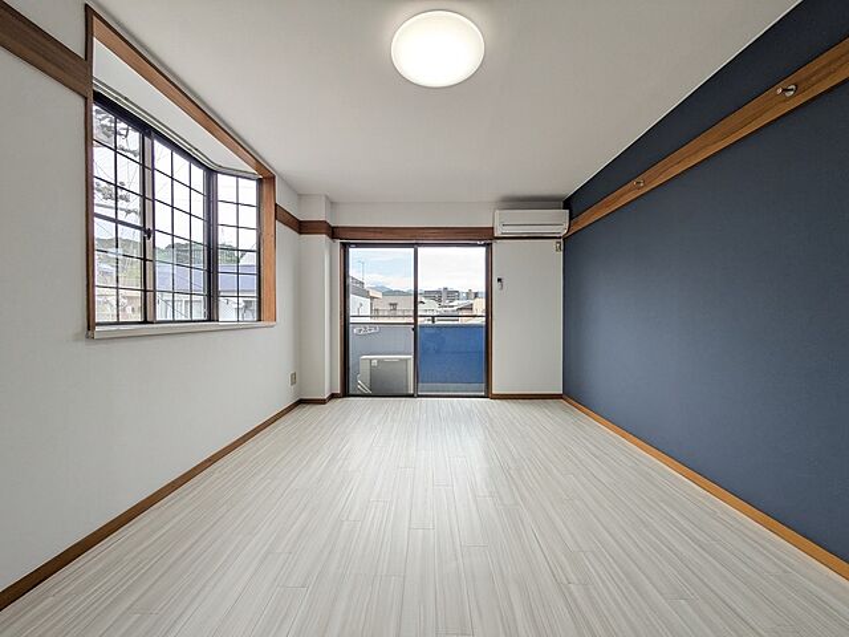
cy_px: 318
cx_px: 424
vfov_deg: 85.7
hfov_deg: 102.1
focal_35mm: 14
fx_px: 343
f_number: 2.2
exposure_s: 1/363
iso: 49
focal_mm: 1.83
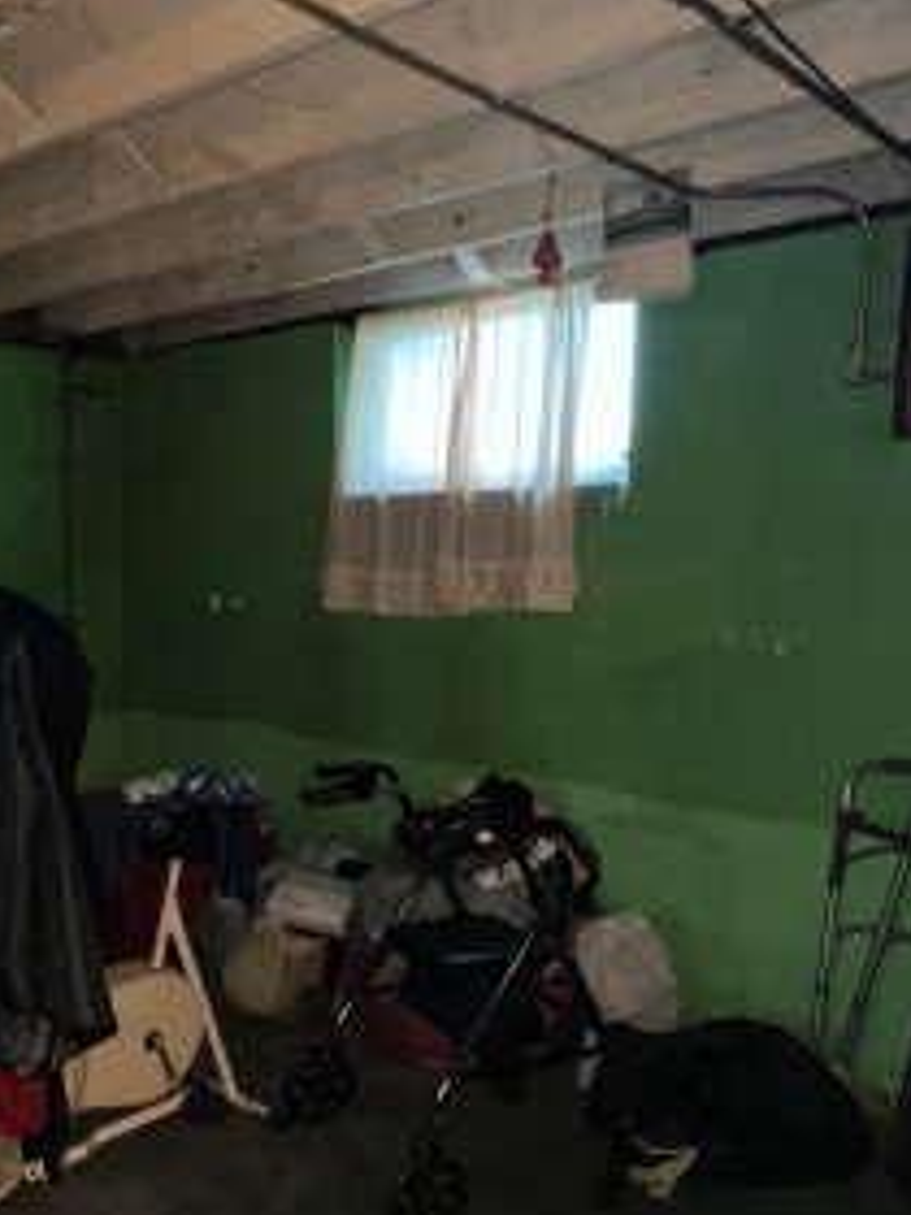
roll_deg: +0.8
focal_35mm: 31
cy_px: 749
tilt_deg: -8.1
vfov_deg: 57.7
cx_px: 269
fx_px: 1088
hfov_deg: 44.4
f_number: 1.8
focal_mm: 1.57
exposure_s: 1/40
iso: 100
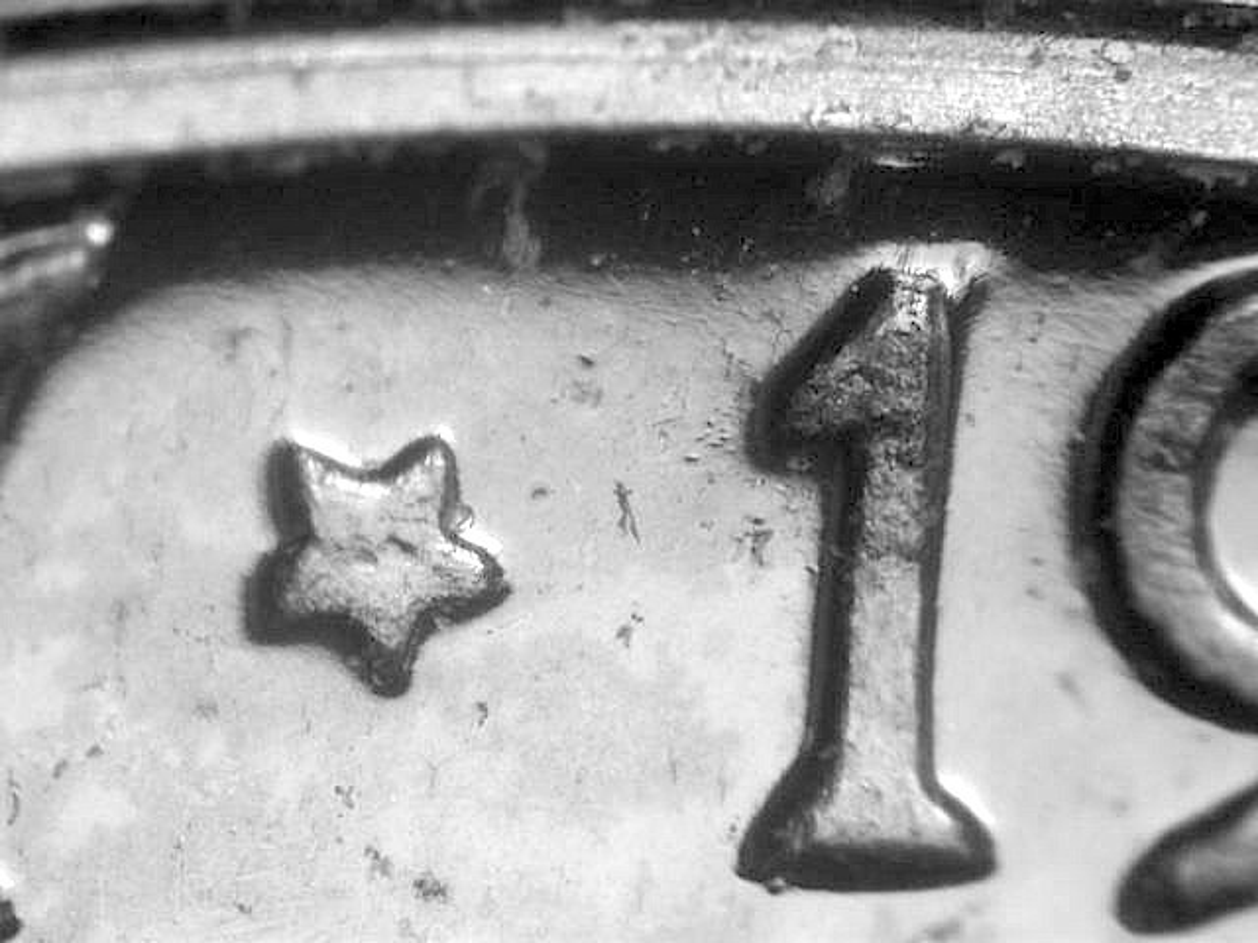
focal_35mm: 154
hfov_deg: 12.8
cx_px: 629
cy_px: 472
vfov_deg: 9.6
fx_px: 5597
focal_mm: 32
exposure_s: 1/5.1
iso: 100
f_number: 5.1
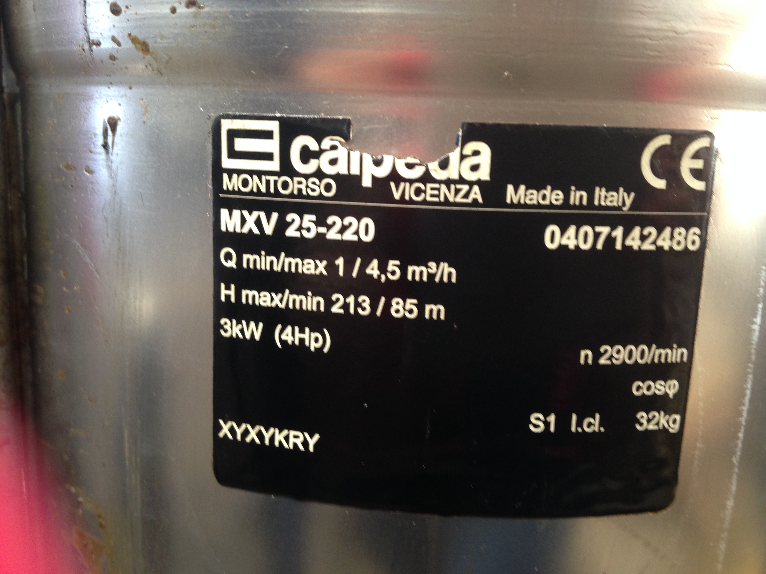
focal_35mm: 33
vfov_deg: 42.9
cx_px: 383
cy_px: 287
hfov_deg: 55.4
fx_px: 730
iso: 125
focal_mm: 4.12
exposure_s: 1/20
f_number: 2.4
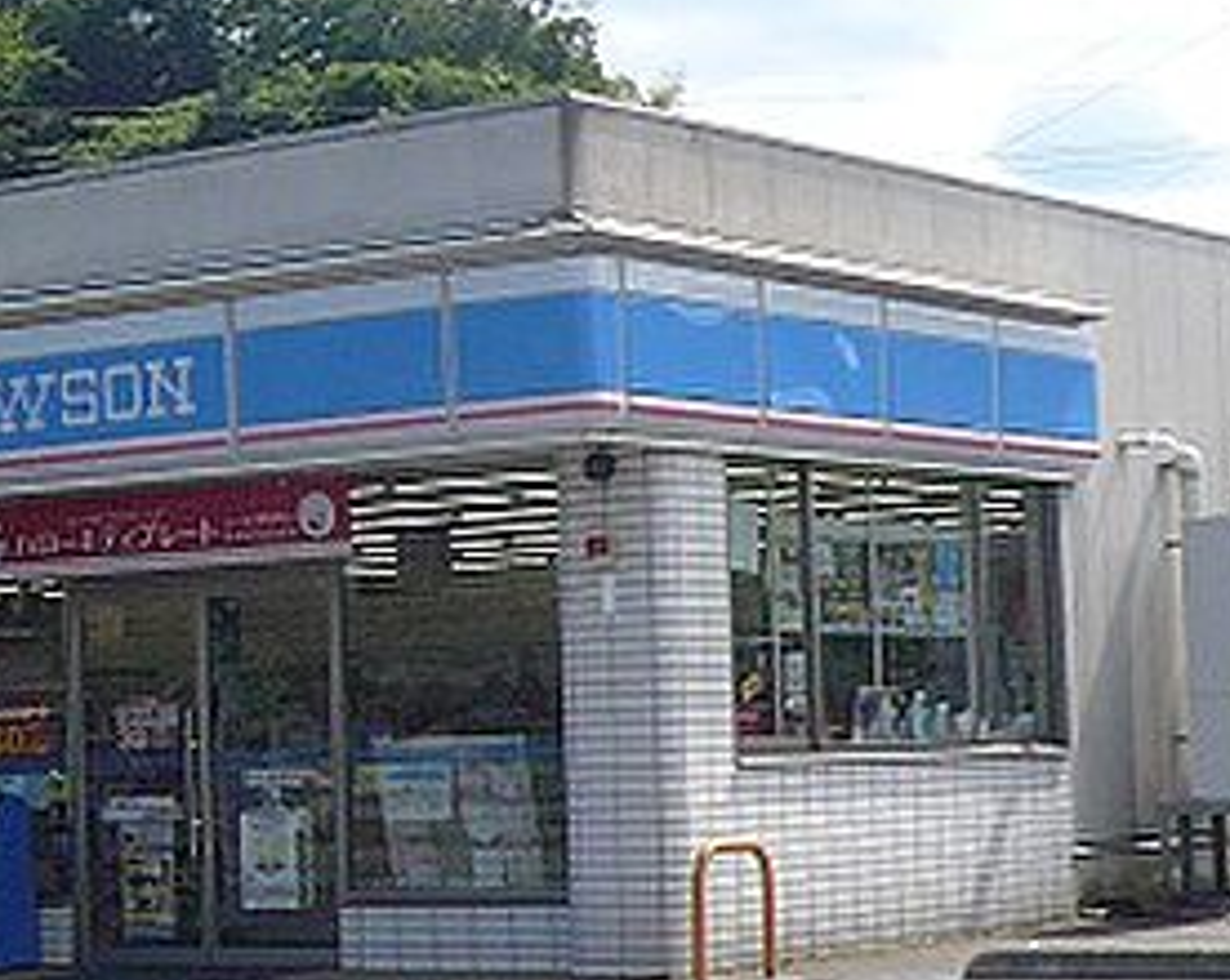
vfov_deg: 15.0
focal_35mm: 102
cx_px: -27
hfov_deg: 18.3
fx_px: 3708
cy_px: 641
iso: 100
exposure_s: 1/160
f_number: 8
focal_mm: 4.9
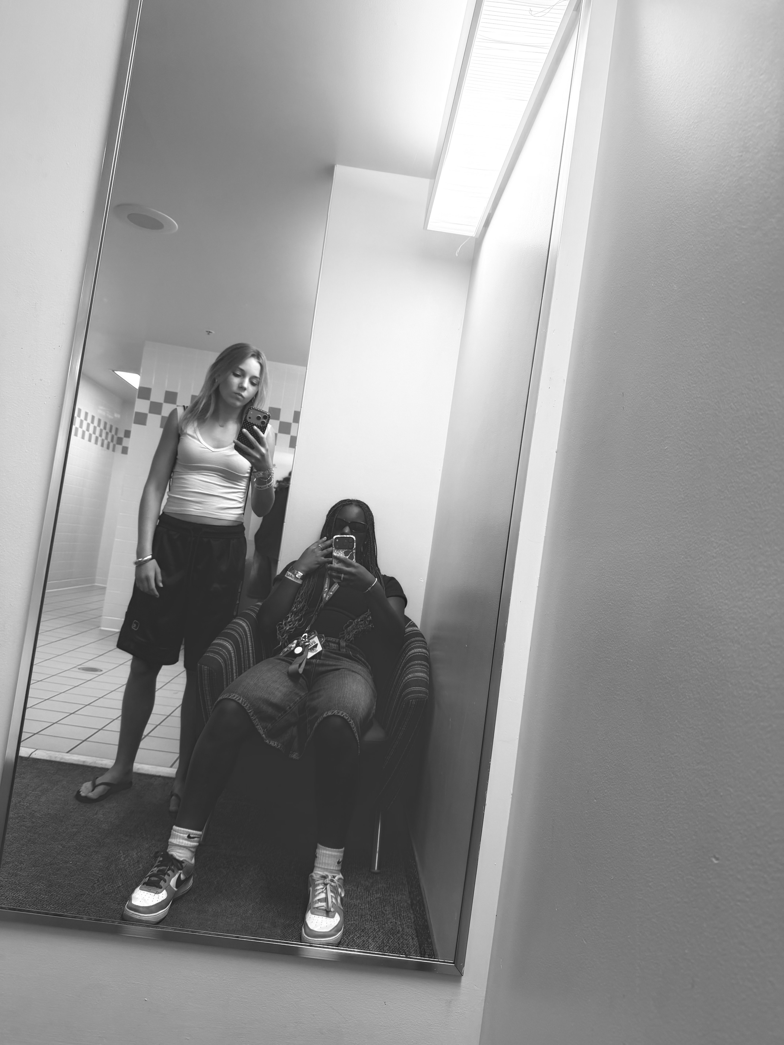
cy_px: 522
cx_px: 392
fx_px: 725
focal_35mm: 24
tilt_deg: +3.4
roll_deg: -8.2
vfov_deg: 71.6
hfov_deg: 56.8
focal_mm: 6.76
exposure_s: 1/120
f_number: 1.78
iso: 160
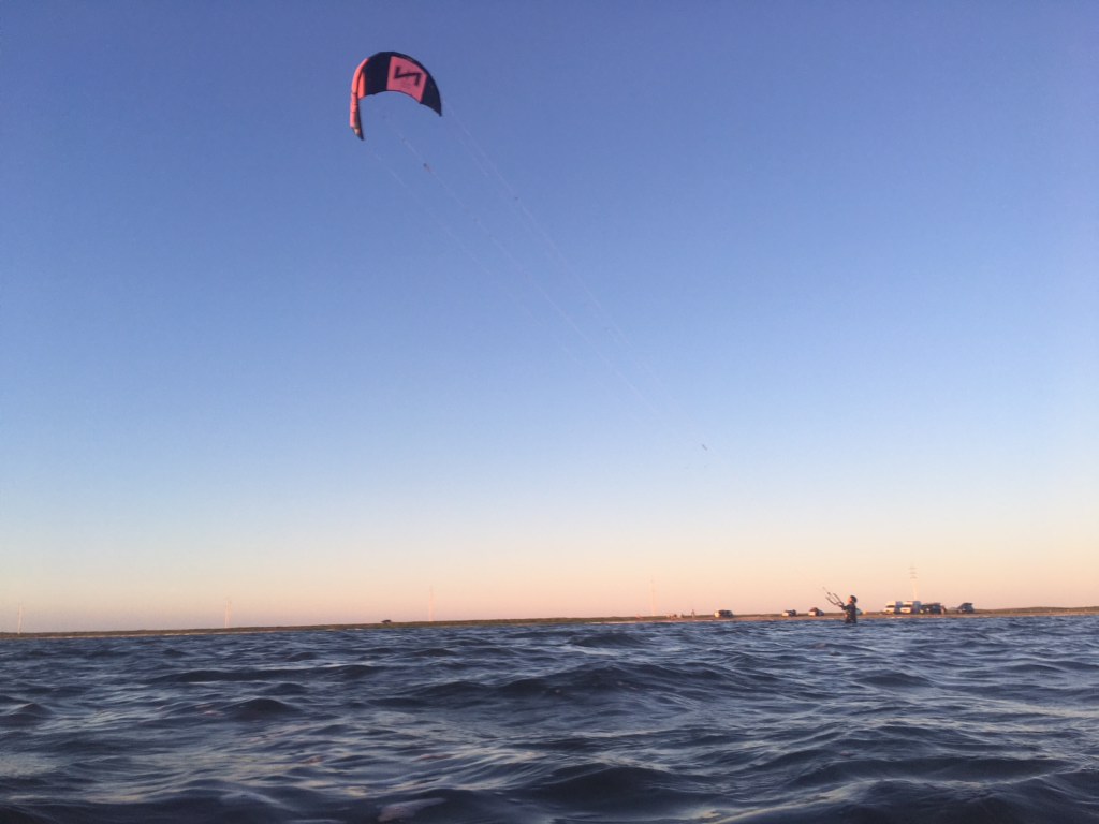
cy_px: 412
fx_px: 921
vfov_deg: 48.2
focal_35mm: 29
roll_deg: +0.2
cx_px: 550
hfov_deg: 61.7
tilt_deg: +13.6
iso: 25
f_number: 2.2
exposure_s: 1/379
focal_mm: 4.15
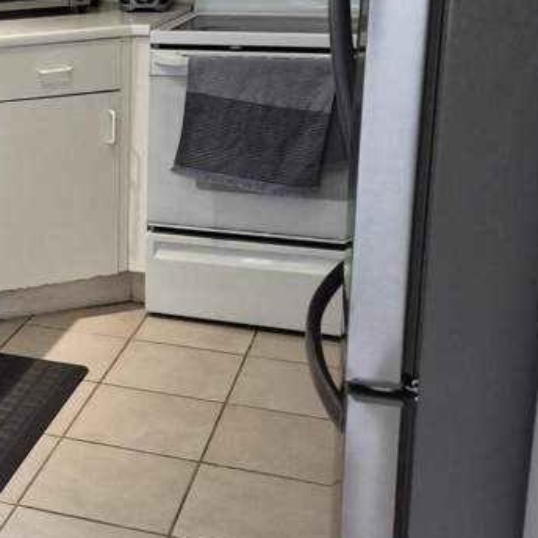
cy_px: 192
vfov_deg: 27.2
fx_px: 1108
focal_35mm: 63
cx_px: -39
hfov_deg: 25.5
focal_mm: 5.4
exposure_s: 1/120
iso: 400
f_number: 1.8
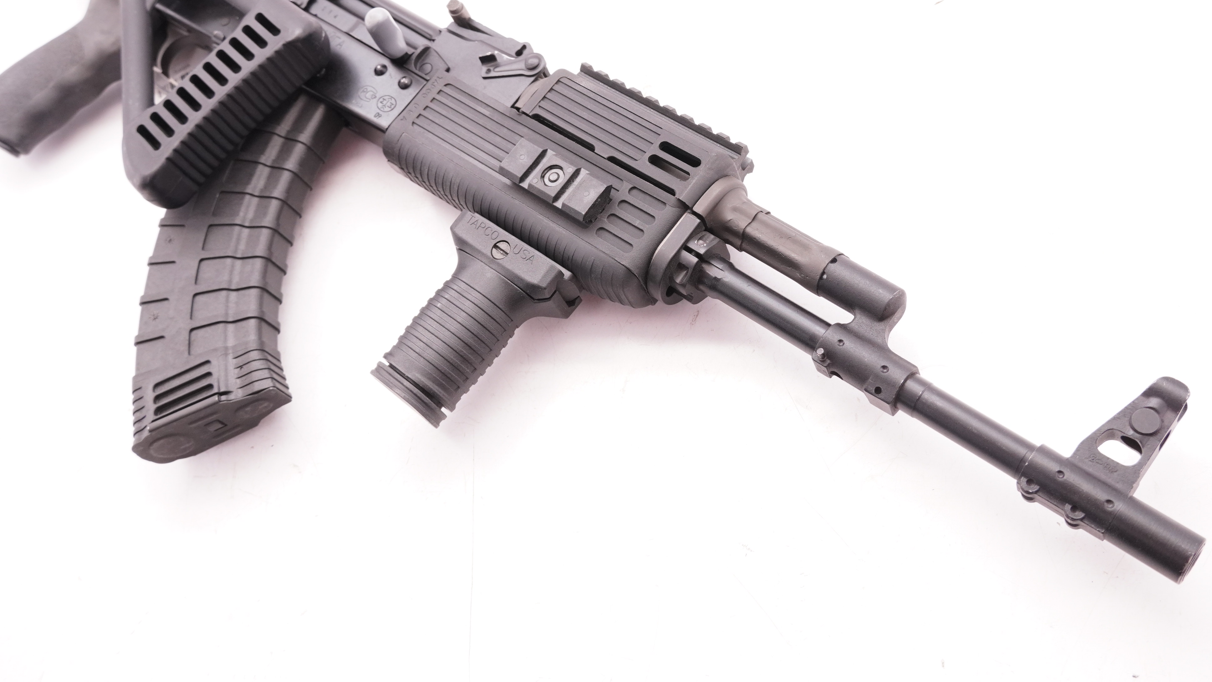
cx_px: 608
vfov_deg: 29.8
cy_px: 242
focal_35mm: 40
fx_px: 1272
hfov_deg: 51.0
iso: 1000
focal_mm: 23
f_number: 5.6
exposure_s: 1/125
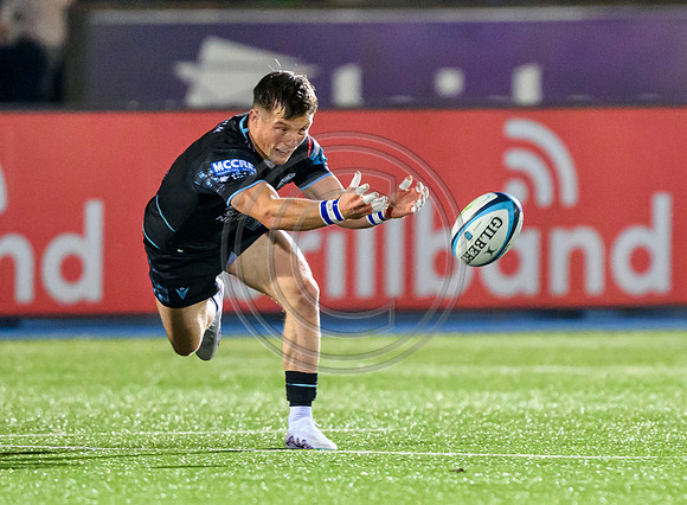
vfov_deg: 1.4
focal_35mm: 1086
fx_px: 21384
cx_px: 405
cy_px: 322
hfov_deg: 1.8
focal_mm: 400
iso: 8000
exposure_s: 1/1000
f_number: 3.2
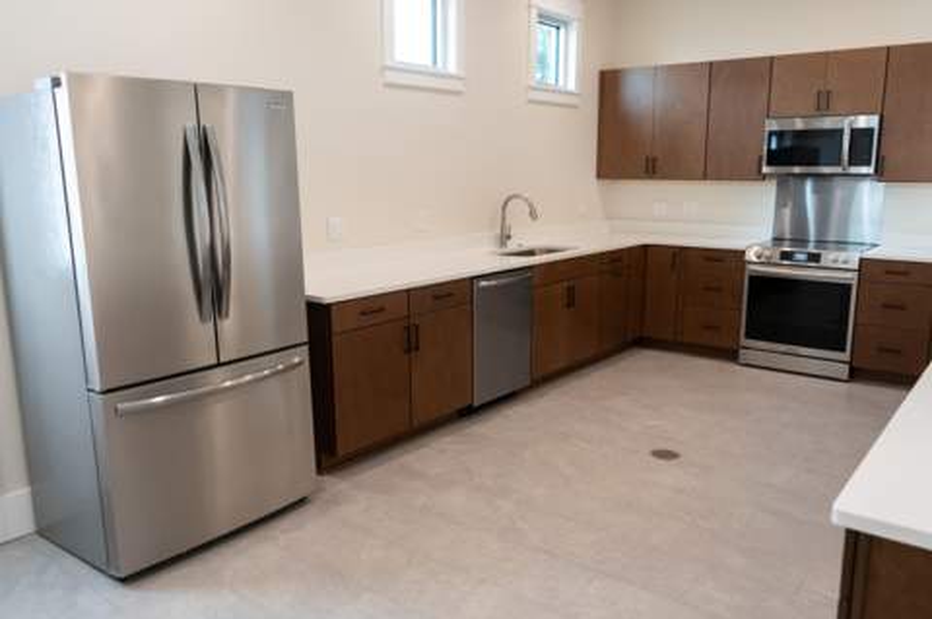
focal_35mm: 28
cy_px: 310
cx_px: 466
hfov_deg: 64.7
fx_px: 735
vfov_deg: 45.7
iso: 1250
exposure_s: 1/160
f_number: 4
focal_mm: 28
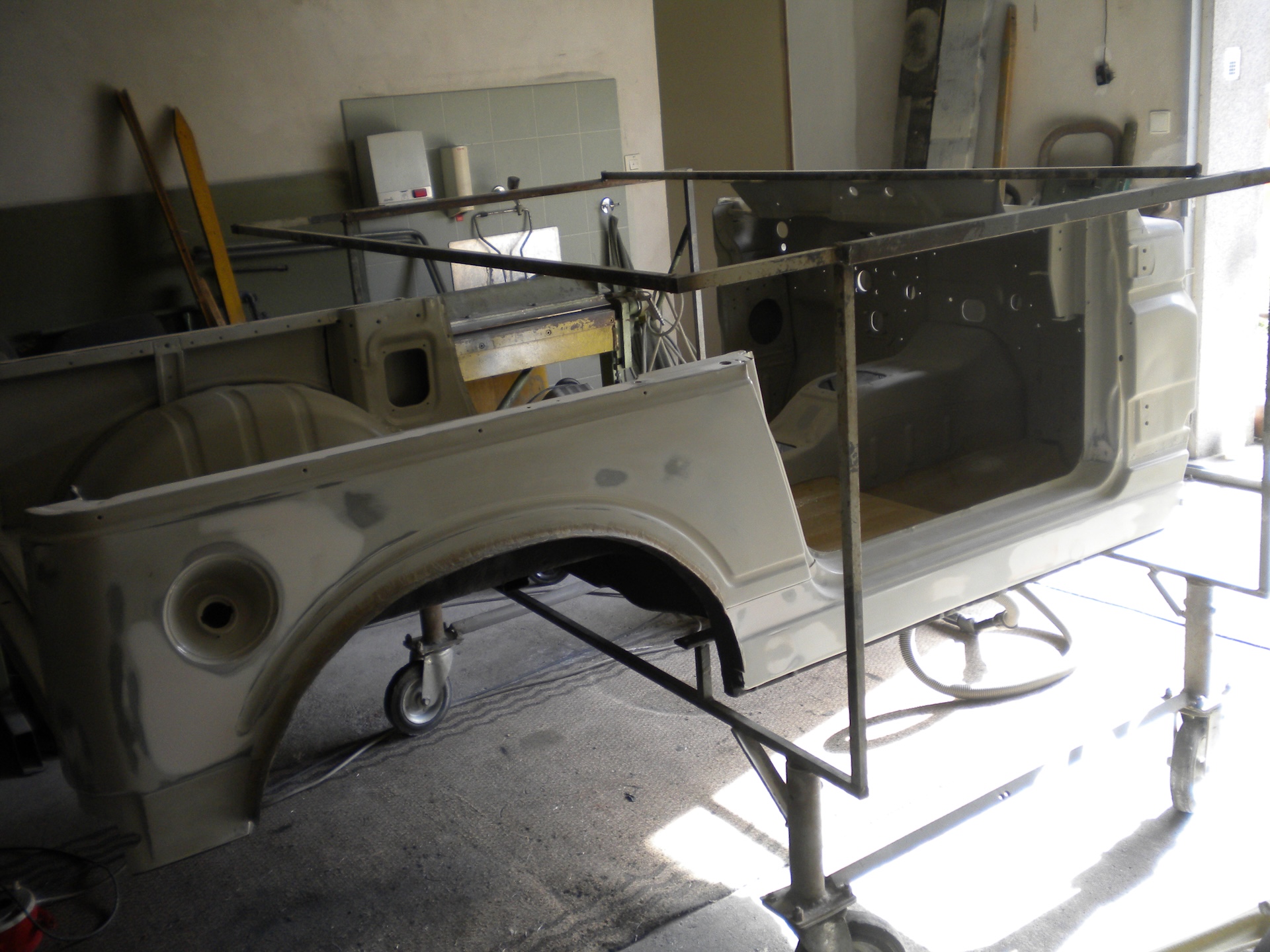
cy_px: 476
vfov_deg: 40.7
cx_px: 635
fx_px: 1284
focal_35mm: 35
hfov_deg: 52.6
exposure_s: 1/64.1
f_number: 3.1
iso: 110
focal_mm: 6.3
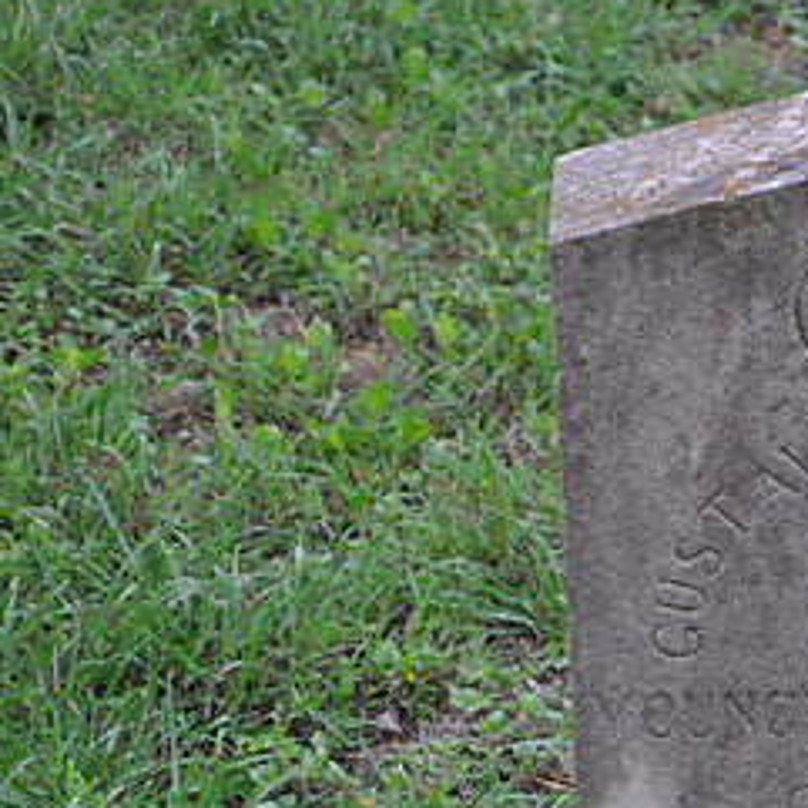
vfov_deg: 9.8
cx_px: 919
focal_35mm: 178
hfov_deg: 9.7
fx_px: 4701
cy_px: 605
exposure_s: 1/60
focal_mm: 58
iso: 500
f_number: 5
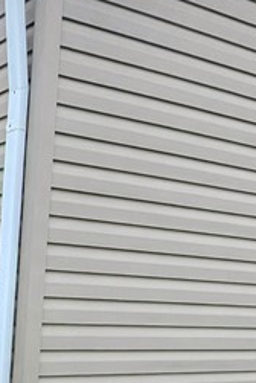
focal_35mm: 55
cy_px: 345
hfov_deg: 22.3
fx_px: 585
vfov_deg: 34.2
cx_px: -69
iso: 48
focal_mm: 1.95
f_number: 2.2
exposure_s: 1/719
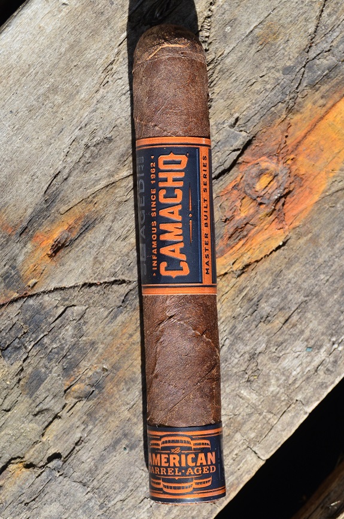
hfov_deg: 16.5
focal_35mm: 82
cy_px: 260
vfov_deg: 24.7
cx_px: 172
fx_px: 1187
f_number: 10
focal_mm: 55
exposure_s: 1/160
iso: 160
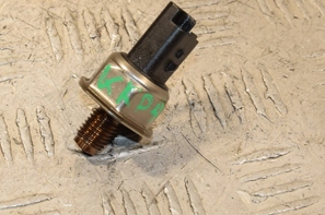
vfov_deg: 11.1
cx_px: 153
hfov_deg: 16.7
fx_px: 1109
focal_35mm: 123
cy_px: 63
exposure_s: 1/200
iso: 800
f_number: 7.1
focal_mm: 38
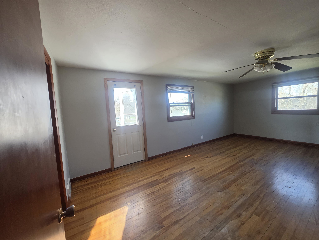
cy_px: 120
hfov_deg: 106.2
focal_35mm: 13
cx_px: 160
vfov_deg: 89.9
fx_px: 120
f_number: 1.9
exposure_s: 1/120
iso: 125
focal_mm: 2.2
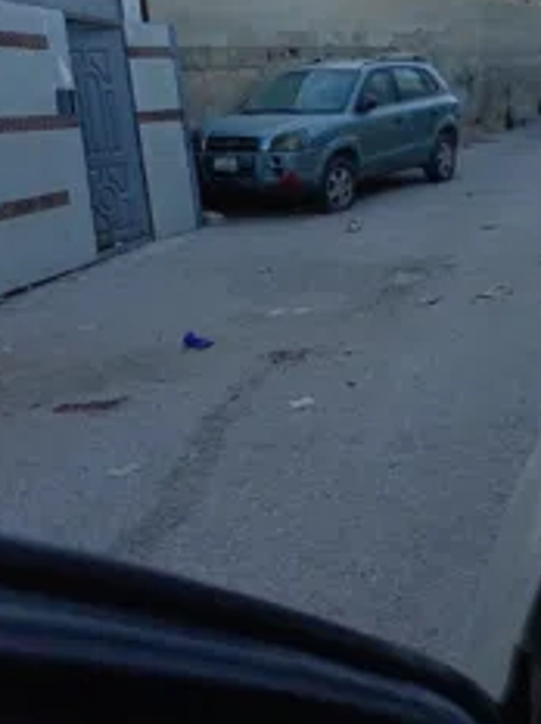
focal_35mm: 43
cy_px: 207
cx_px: 345
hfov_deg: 33.3
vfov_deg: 42.9
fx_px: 899
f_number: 1.8
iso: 102
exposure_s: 1/418
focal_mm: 4.15
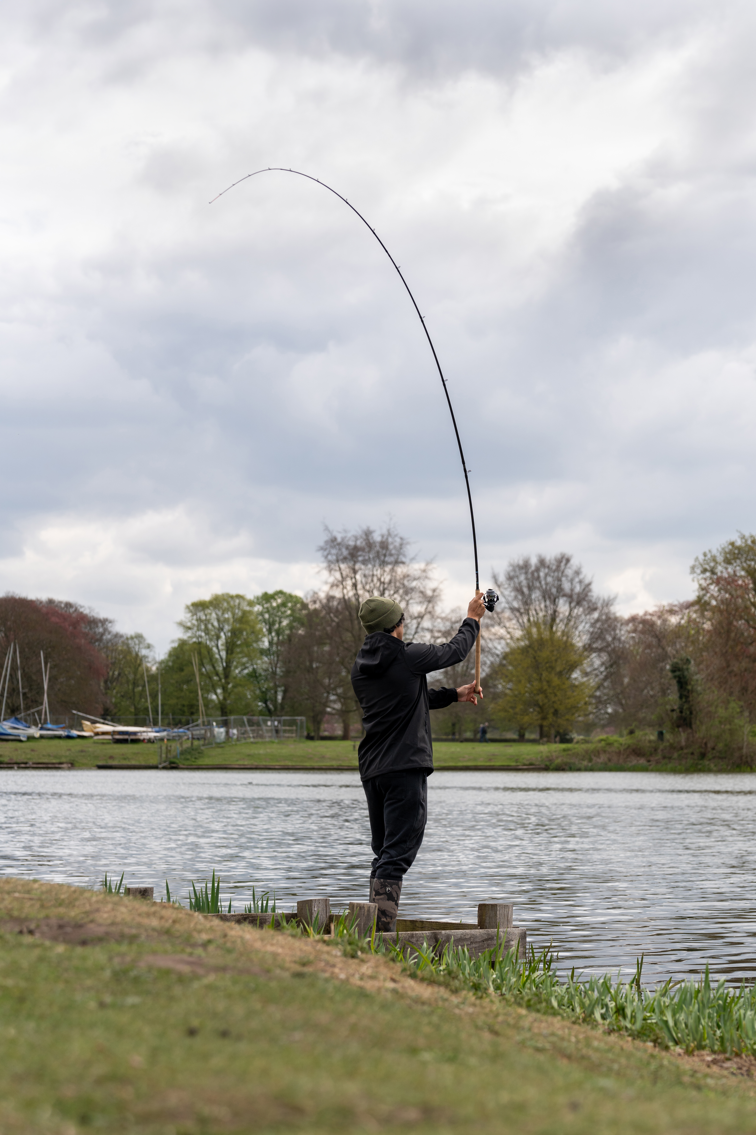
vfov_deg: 39.6
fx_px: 1575
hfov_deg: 27.0
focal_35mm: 50
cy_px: 568
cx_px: 378
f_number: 2.8
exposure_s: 1/2500
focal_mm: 50
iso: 160
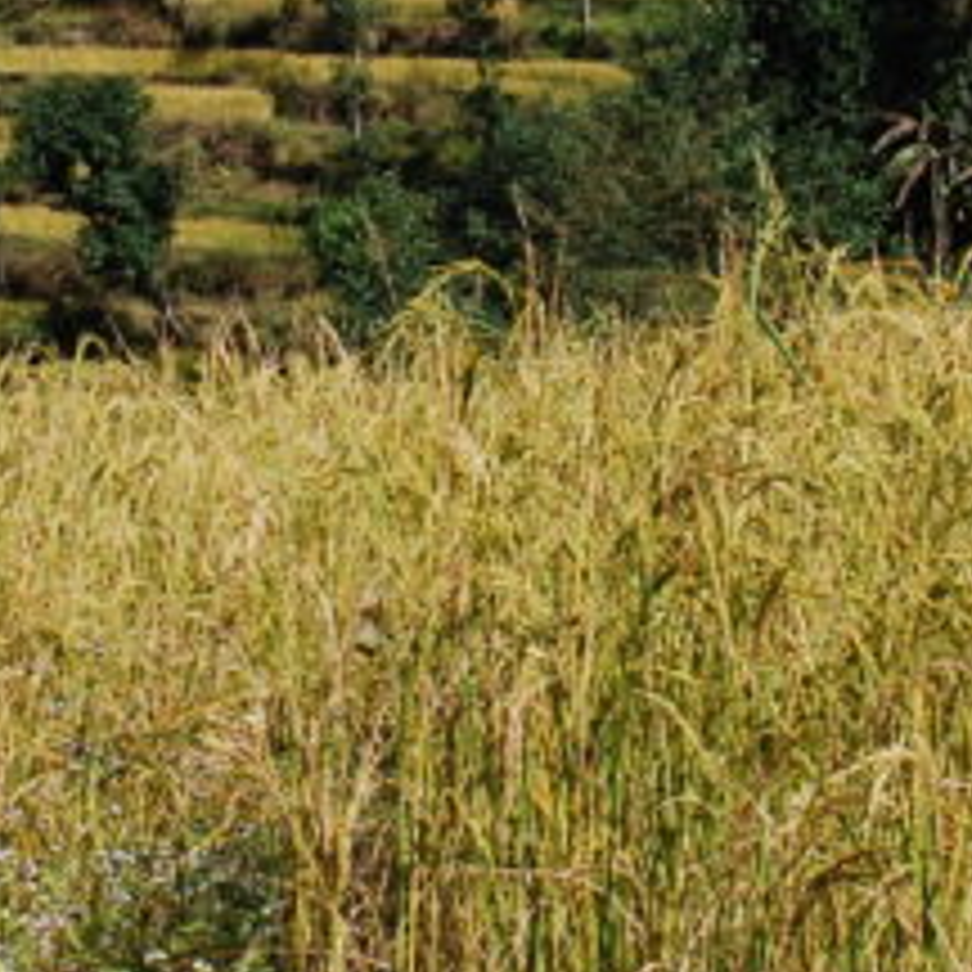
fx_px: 3463
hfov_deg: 16.0
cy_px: 88
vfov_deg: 15.8
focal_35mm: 109
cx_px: 626
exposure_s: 1/250
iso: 180
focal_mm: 18
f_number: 10
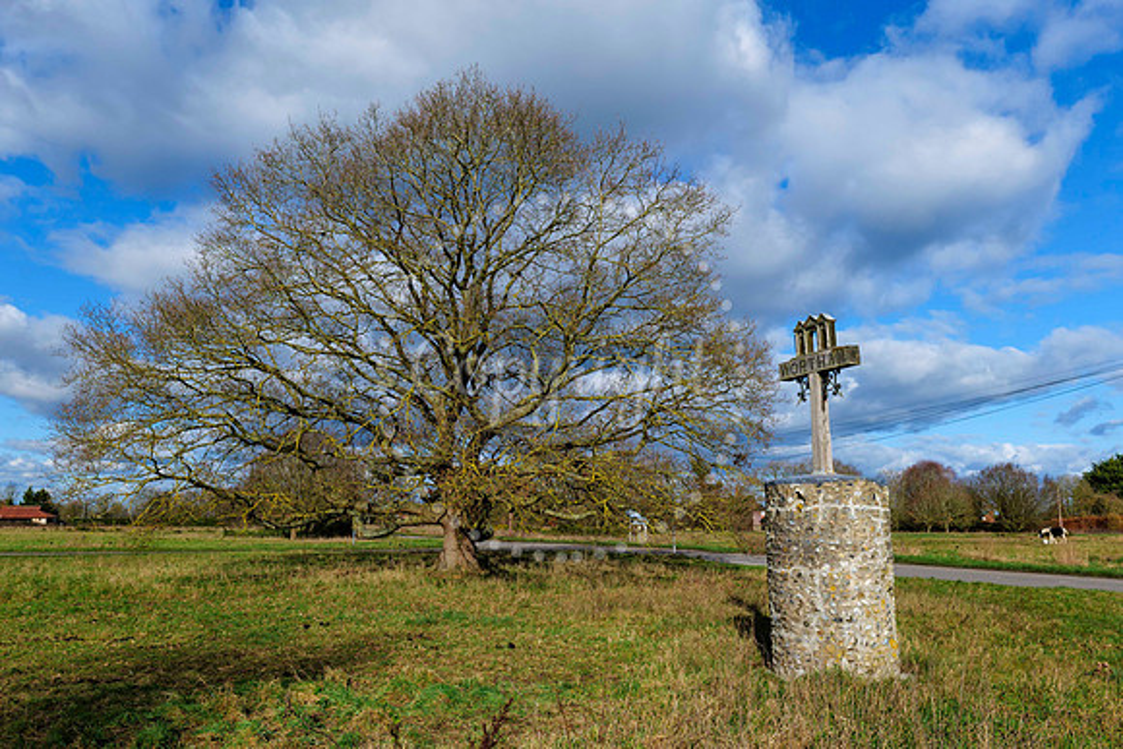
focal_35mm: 25
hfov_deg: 71.5
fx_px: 780
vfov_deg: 51.3
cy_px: 374
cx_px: 562
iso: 200
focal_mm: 25
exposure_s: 1/1250
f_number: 5.6
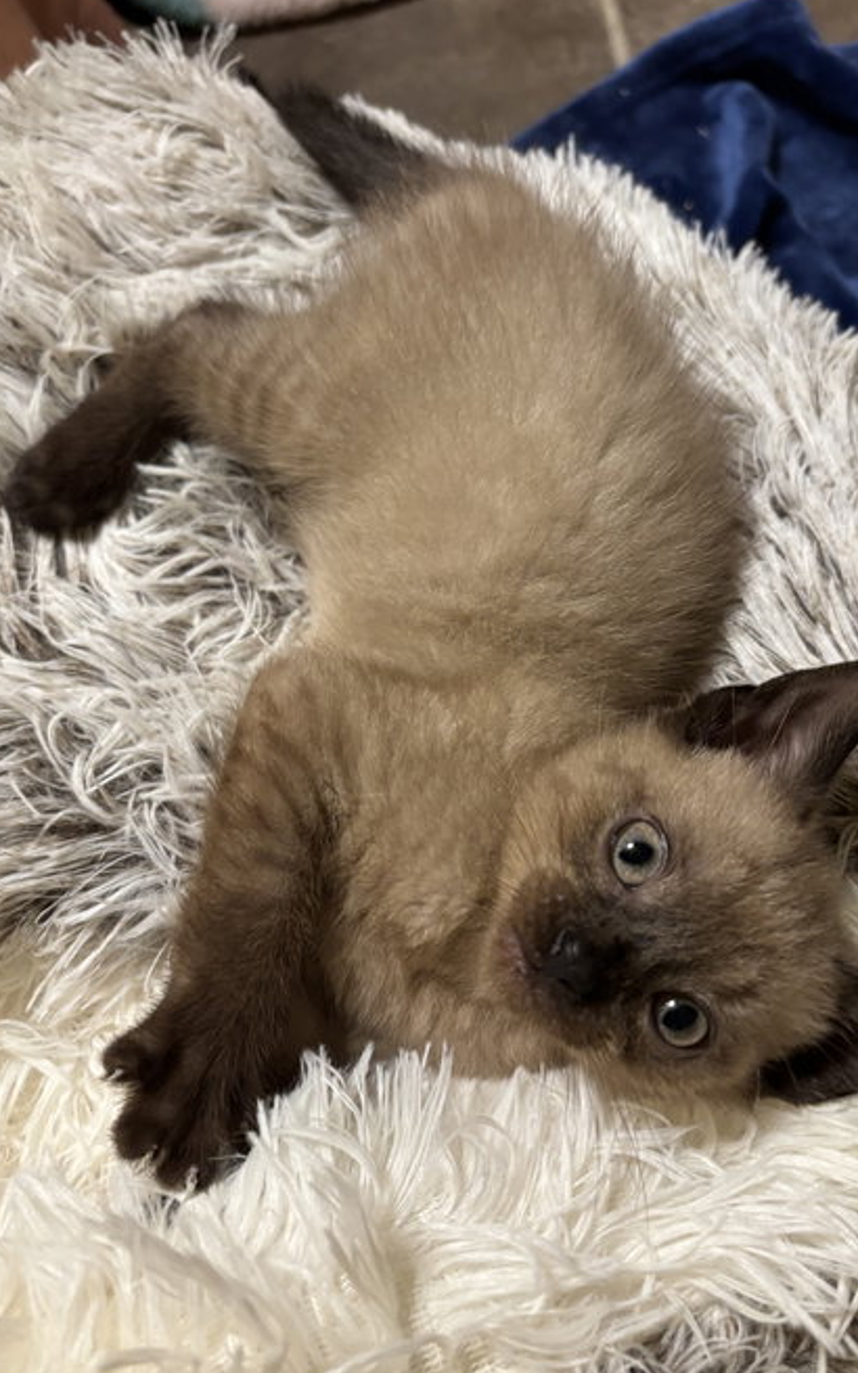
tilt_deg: -75.3
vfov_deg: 66.5
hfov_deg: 44.5
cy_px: 688
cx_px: 446
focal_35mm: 28
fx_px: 1048
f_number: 1.6
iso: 320
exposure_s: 1/60
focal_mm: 5.96
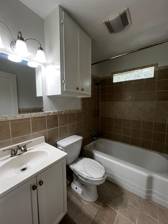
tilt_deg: -4.3
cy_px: 112
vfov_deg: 106.2
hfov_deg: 89.9
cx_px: 84
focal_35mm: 13
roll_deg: +0.4
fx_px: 84
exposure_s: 1/60
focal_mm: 1.57
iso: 125
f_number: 1.8
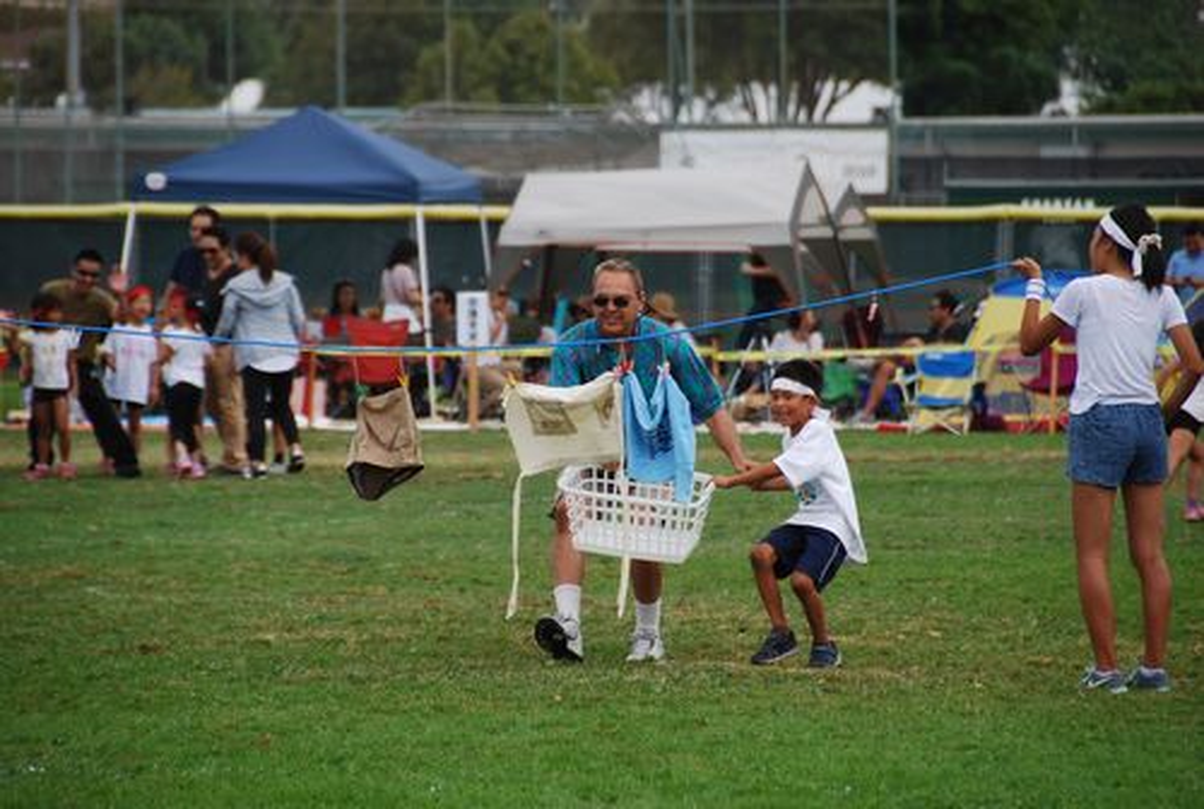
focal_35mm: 300
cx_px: 602
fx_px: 10057
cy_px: 404
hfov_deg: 6.9
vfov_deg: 4.6
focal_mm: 200
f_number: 5.6
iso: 200
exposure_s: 1/500
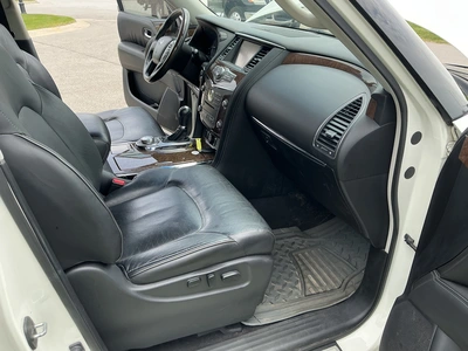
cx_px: 234
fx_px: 379
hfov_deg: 63.4
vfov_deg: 49.7
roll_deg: -2.4
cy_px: 176
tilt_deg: -28.1
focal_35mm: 28
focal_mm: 3
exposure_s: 1/331
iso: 25
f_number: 1.8
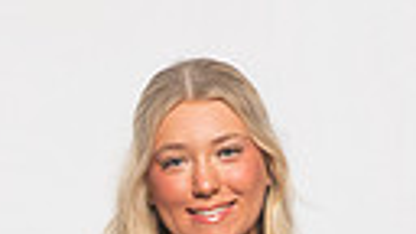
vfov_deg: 5.4
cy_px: 699
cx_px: 176
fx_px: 2350
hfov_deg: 10.1
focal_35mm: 213
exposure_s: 1/200
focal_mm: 58
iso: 500
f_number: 6.3
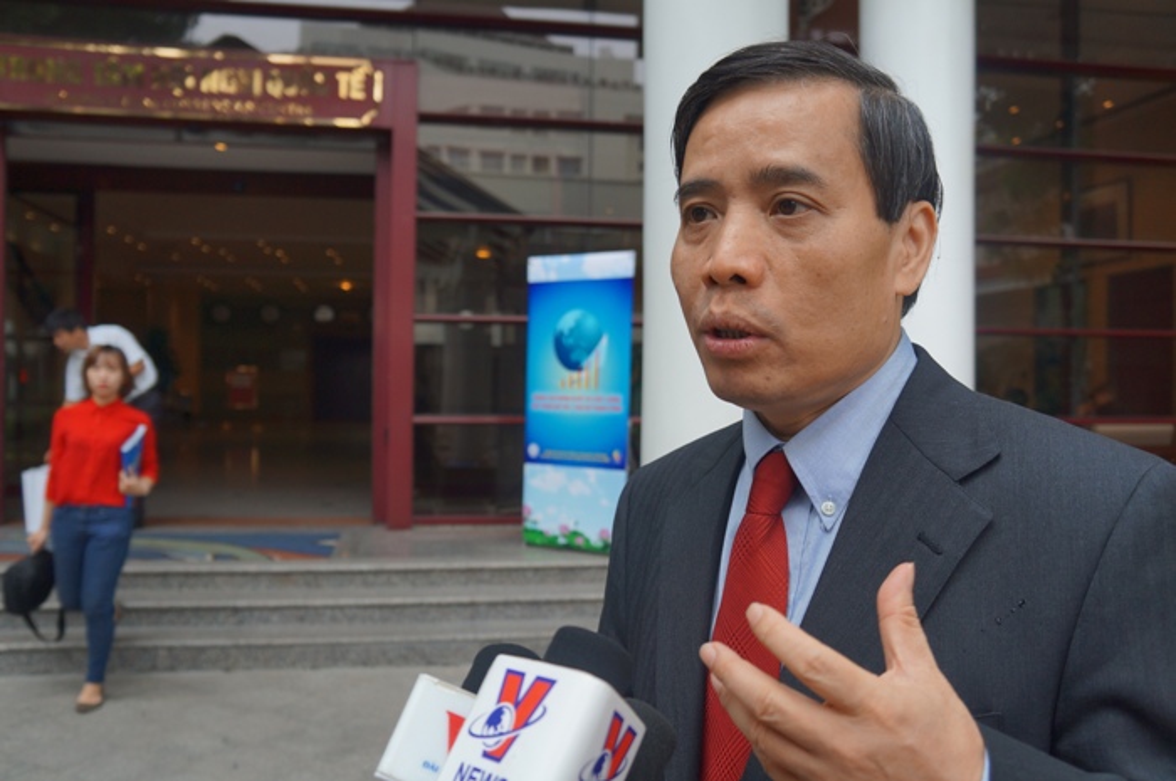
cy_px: 390
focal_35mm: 32
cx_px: 588
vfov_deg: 41.6
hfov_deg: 59.5
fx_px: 1028
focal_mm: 21
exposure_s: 1/200
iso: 200
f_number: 4
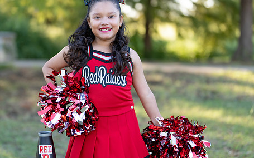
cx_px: 92
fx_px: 533
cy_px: 71
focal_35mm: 77
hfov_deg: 26.7
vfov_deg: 16.9
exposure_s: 1/800
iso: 100
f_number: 1.2
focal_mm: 50
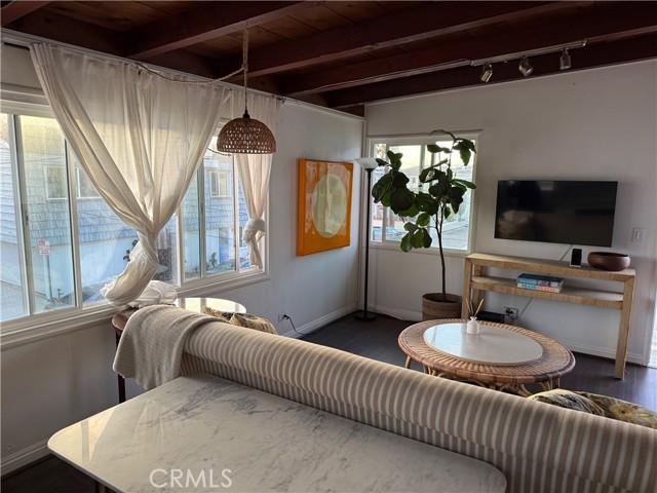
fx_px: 456
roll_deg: -1.1
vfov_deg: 56.8
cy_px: 246
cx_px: 328
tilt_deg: -8.2
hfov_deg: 71.6
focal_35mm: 24
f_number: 1.78
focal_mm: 6.76
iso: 125
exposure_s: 1/121
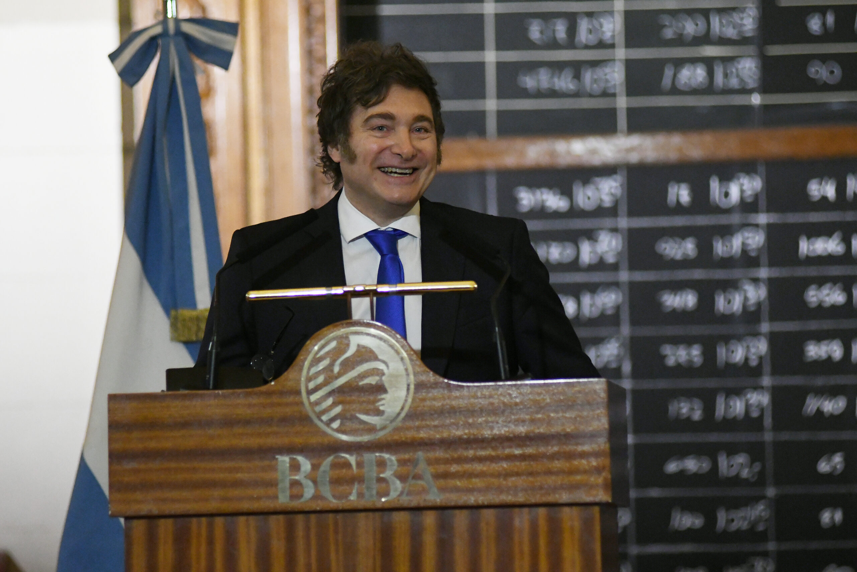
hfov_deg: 8.9
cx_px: 428
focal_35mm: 232
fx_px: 5535
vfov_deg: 5.9
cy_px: 286
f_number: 2.8
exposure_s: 1/320
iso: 5000
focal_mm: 155
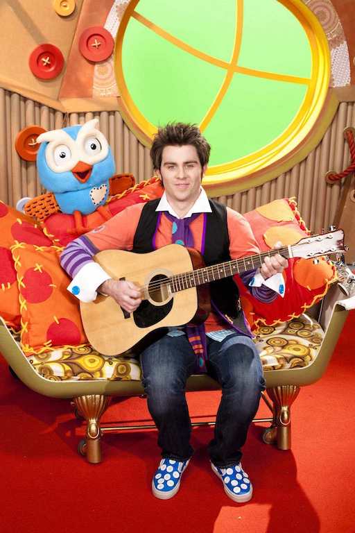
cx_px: 178
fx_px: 740
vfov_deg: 39.6
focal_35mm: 50
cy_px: 266
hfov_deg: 27.0
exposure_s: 1/30
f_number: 5.6
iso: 400
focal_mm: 50
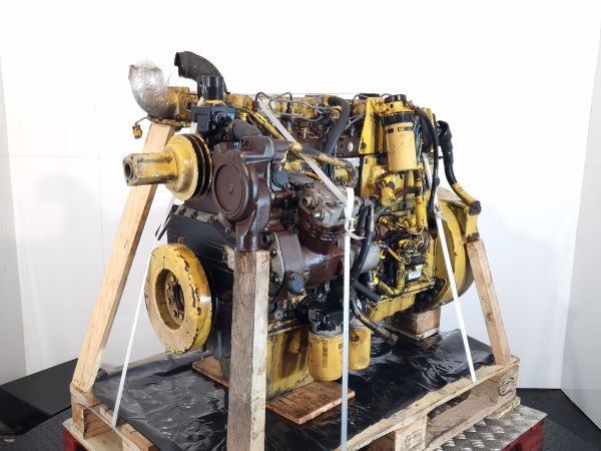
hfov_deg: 73.9
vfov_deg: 58.9
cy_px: 226
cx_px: 300
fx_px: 399
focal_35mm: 23
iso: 100
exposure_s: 1/50
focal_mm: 6.4
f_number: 1.8
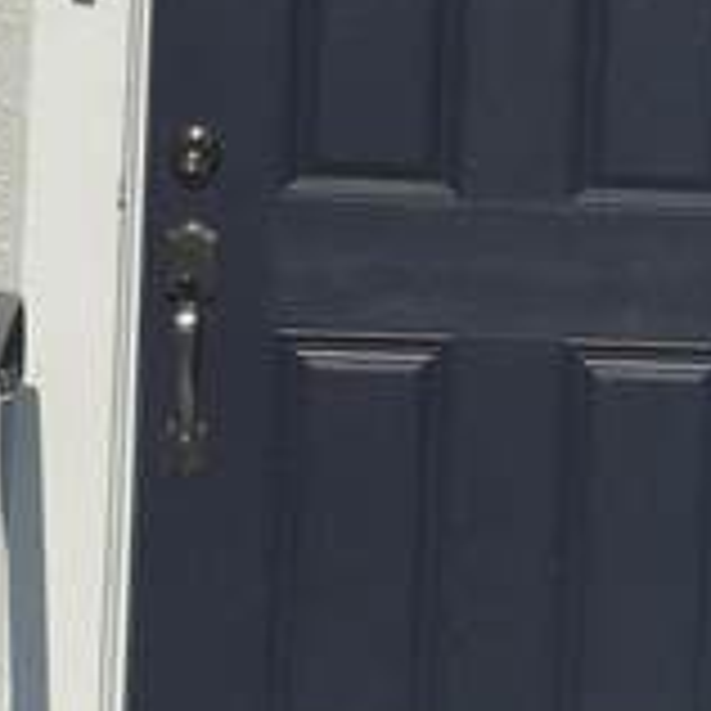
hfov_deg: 10.7
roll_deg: -3.1
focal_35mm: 156
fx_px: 3625
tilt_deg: +1.5
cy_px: 333
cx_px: 1125
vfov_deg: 11.2
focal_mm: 4.15
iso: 32
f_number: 2.2
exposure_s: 1/4950
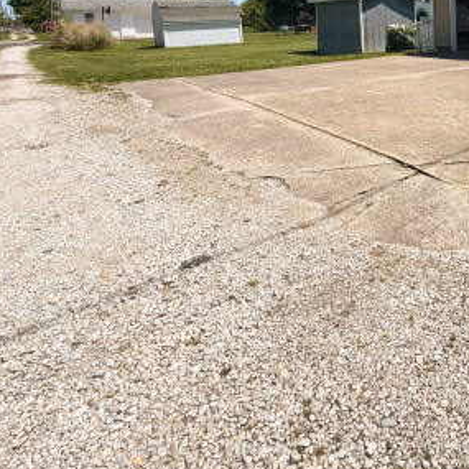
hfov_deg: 47.5
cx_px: 455
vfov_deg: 50.4
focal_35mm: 29
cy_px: 63
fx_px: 445
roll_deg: +1.9
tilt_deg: -6.1
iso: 20
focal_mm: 2.22
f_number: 2.2
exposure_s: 1/1033
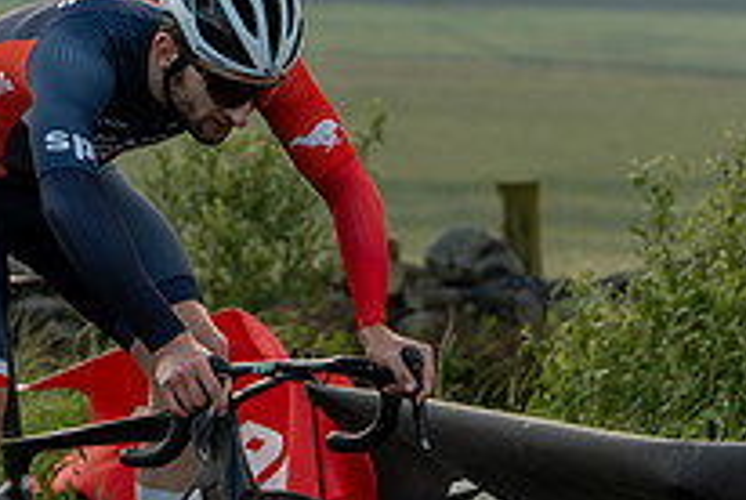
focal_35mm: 236
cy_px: 161
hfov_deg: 8.7
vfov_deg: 5.8
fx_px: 4897
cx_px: 130
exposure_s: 1/1250
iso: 400
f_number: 3.2
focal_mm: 84
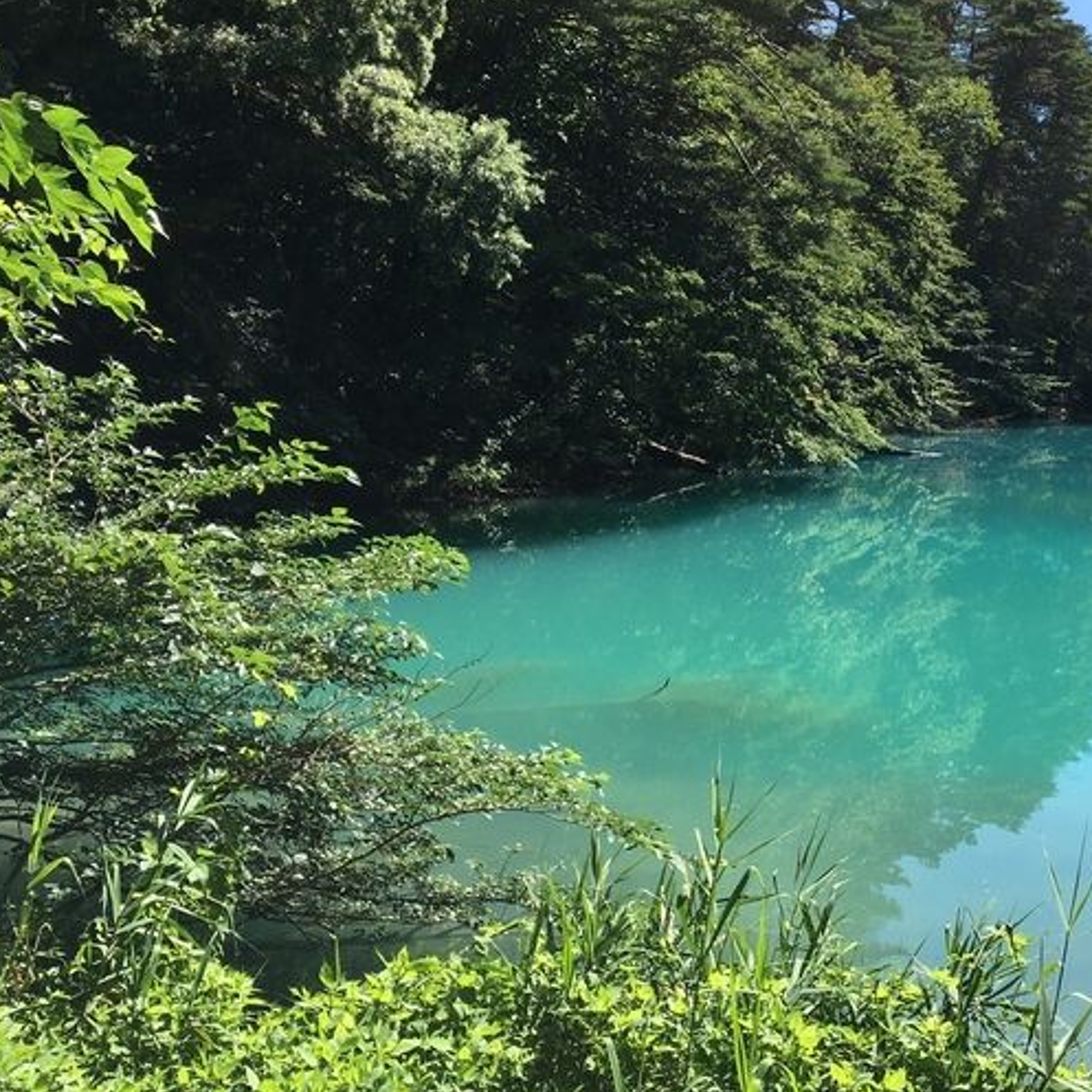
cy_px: 517
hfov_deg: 38.4
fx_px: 1499
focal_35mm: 42
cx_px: 882
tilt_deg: -6.9
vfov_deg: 40.0
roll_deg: -1.5
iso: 25
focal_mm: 4.15
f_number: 2.2
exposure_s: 1/1148
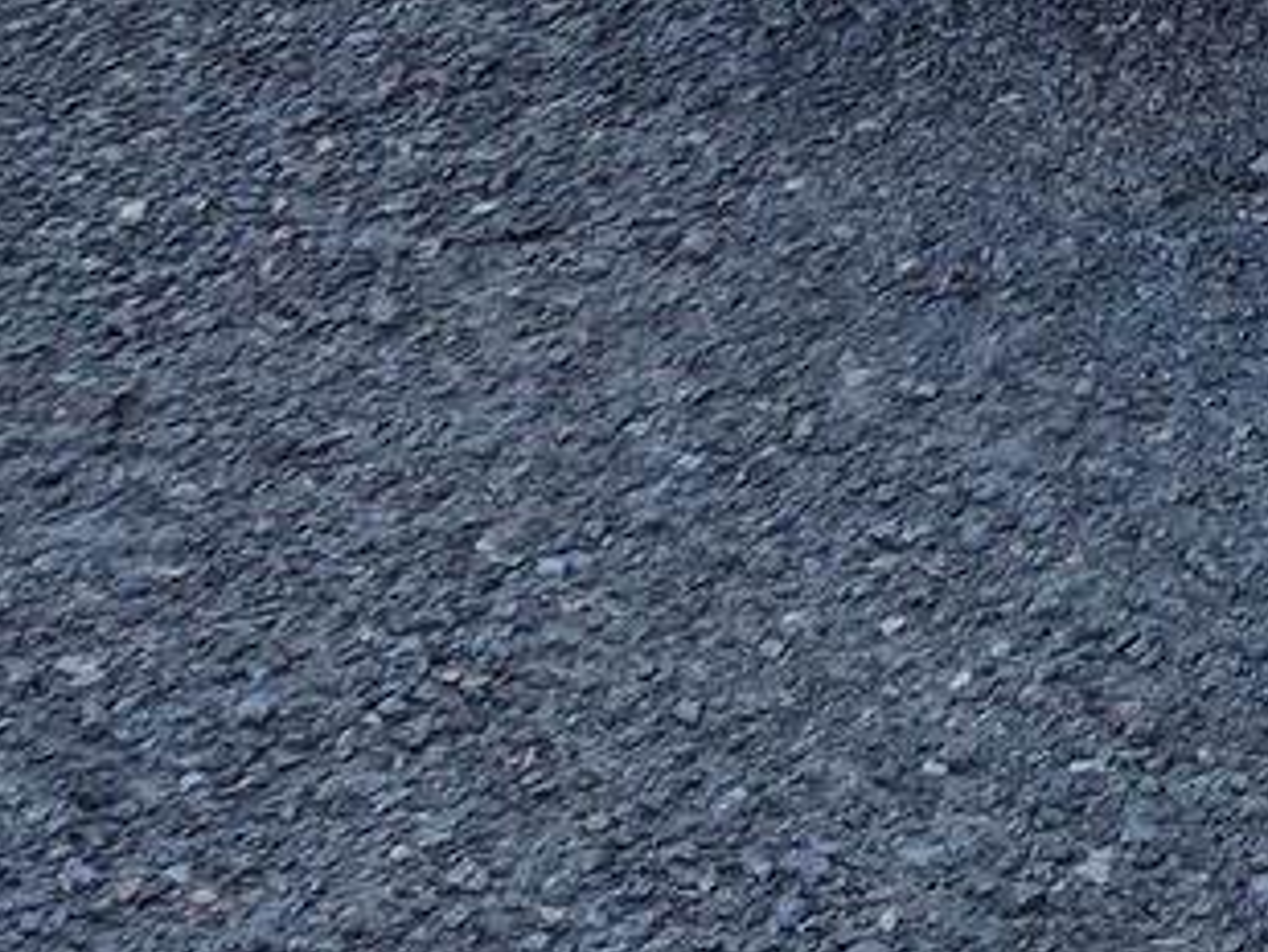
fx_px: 4361
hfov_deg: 14.4
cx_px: 2351
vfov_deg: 11.5
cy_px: -771
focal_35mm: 119
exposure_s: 1/1592
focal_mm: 5.4
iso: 25
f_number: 1.8
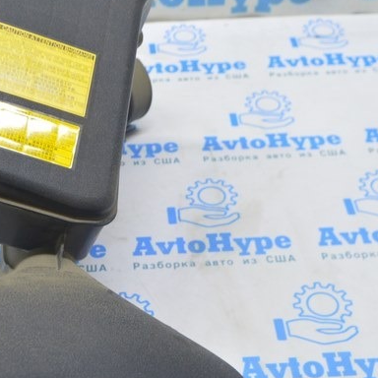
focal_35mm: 68
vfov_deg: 25.3
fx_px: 840
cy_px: 218
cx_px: 111
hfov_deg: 25.2
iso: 400
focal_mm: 20
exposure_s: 1/40
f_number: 3.5
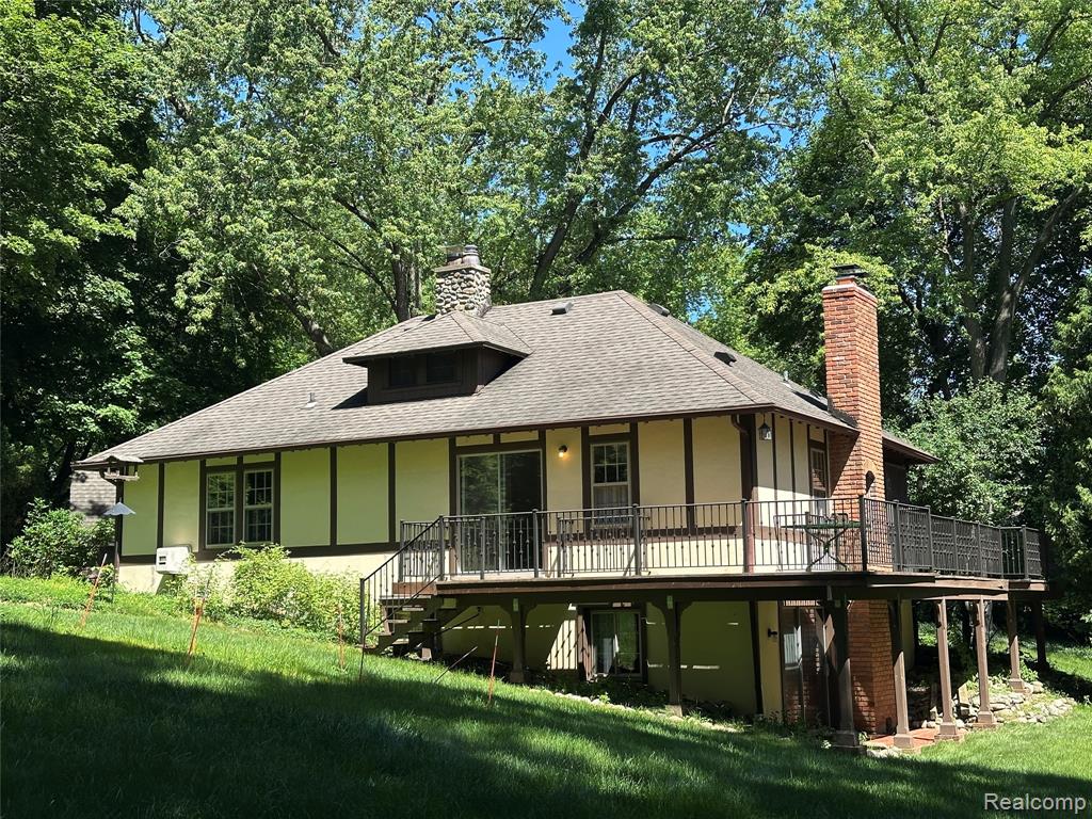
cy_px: 410
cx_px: 546
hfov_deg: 39.7
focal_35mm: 48
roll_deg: +0.8
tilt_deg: +8.6
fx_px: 1514
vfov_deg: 30.3
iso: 64
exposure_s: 1/1227
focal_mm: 6.86
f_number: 1.78
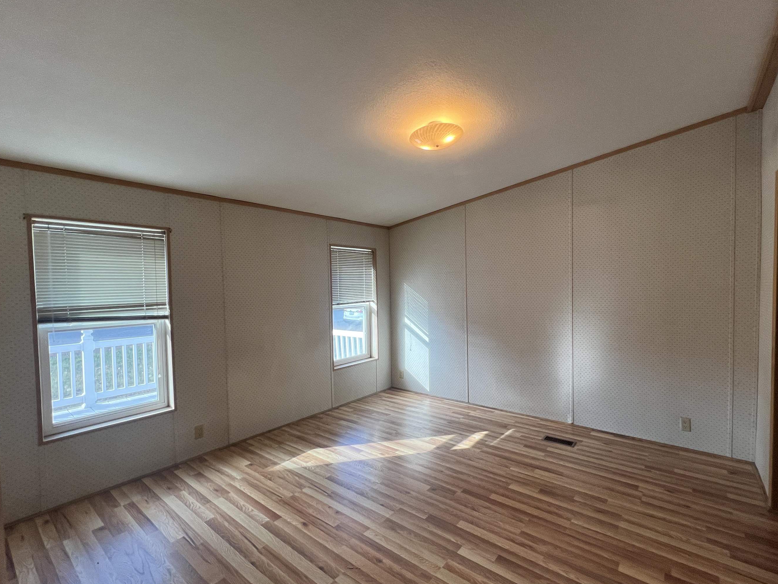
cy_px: 302
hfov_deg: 98.0
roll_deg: +0.9
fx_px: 337
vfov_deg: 81.7
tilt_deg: -2.5
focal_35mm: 15
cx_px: 417
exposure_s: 1/120
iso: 125
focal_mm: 1.57
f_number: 1.8
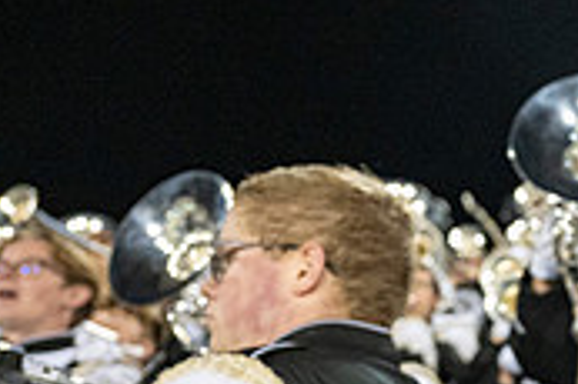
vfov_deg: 15.9
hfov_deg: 20.4
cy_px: 396
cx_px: 892
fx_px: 1347
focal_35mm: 84
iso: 2000
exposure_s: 1/500
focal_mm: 25
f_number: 3.2
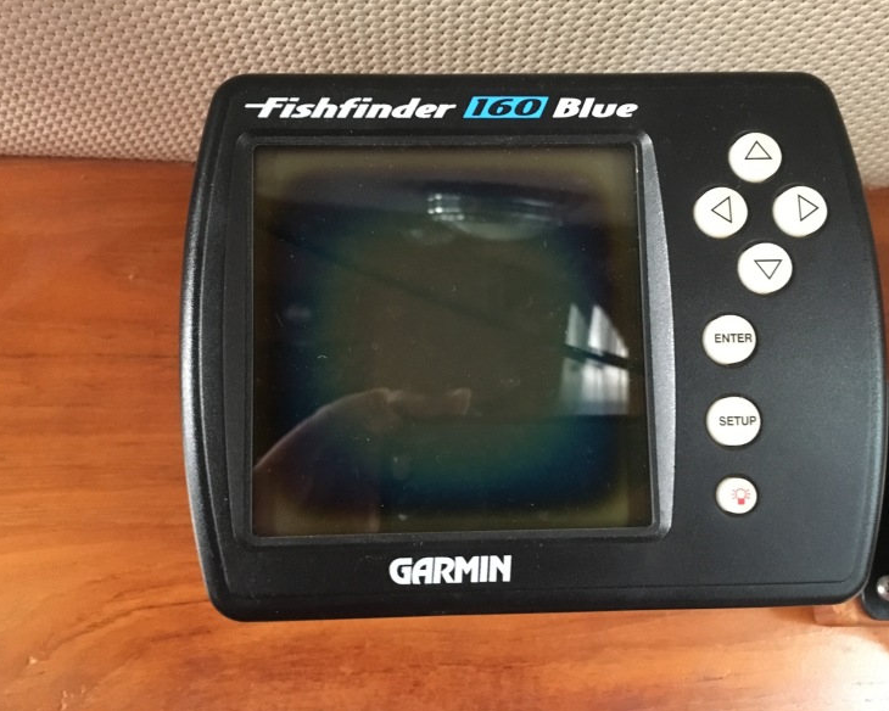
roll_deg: +1.7
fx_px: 816
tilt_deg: +20.6
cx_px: 442
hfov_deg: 57.2
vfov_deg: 47.1
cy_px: 353
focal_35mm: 31
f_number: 2.2
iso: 320
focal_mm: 4.15
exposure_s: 1/15
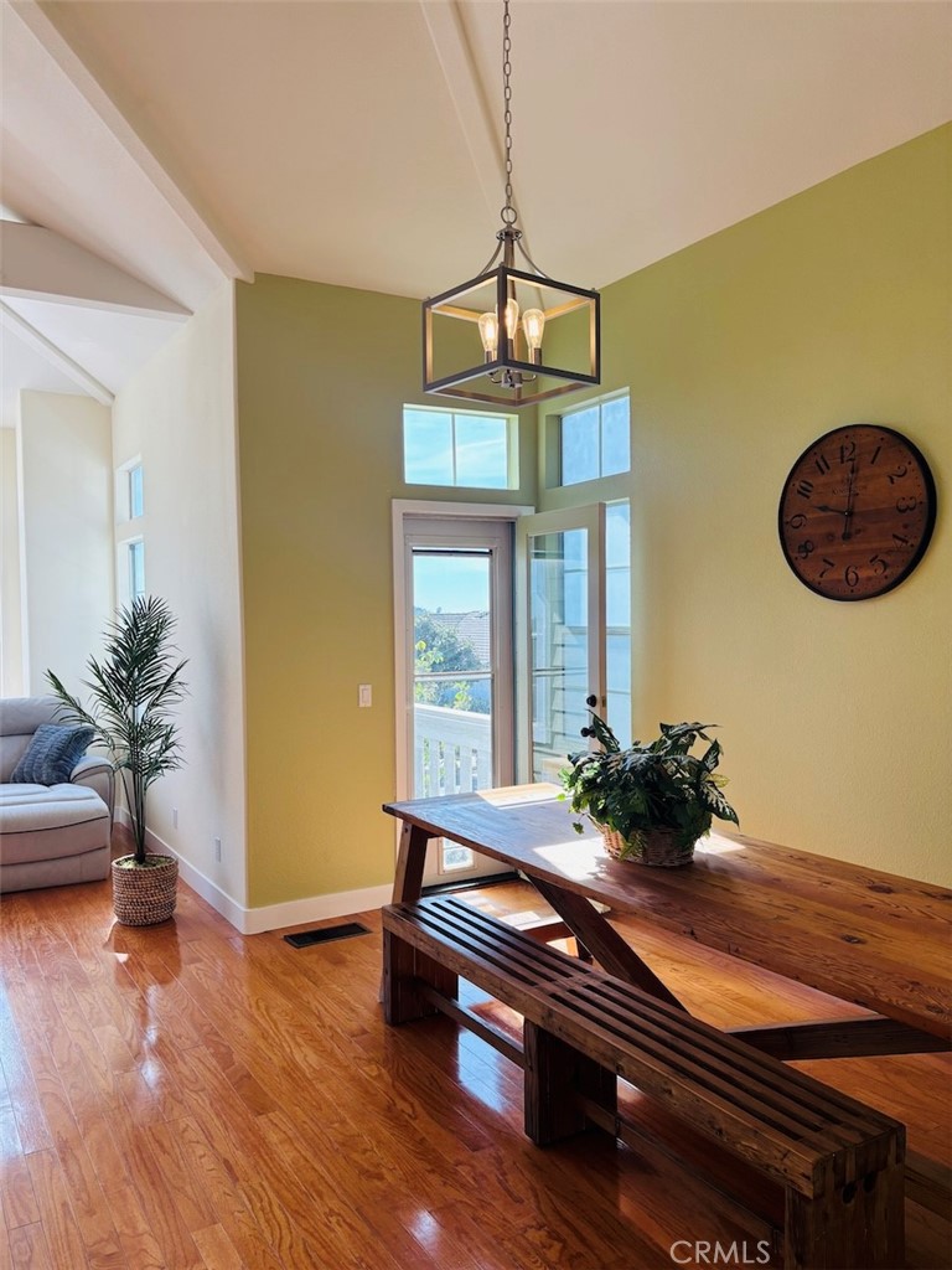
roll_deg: +1.1
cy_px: 635
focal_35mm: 26
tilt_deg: +0.1
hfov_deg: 53.1
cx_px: 476
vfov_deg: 67.3
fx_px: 953
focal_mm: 5.96
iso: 50
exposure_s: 1/366
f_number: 1.6
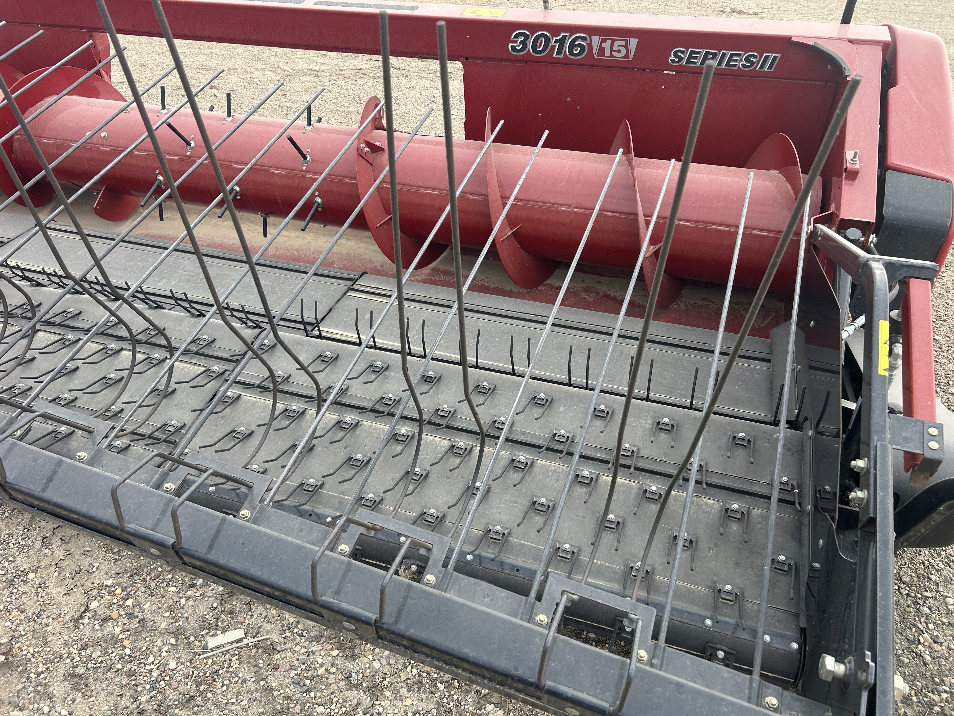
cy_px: 358
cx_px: 477
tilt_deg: -28.3
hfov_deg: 67.3
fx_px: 717
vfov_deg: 53.1
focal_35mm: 26
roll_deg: +1.4
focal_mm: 5.7
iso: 50
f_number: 1.5
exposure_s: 1/797
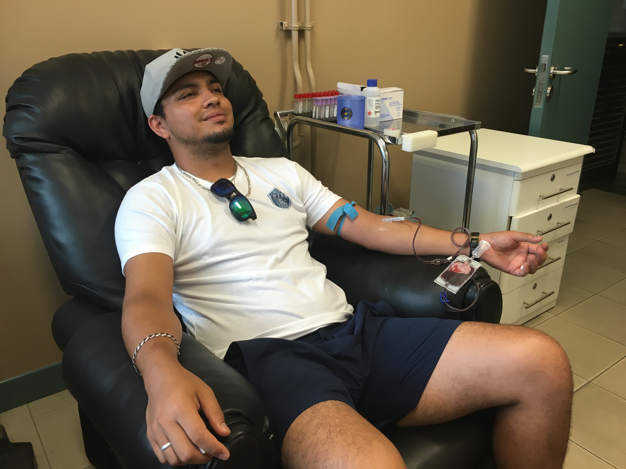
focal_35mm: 29
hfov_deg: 61.7
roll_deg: +0.9
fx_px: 524
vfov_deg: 48.2
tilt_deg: -21.9
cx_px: 313
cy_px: 234
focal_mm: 4.15
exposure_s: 1/33
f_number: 2.2
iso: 64
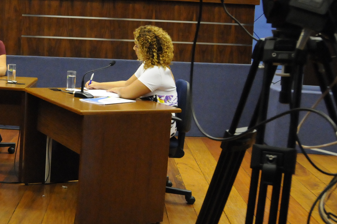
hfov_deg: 32.3
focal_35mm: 59
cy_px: 66
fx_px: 552
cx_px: 33
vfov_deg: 22.8
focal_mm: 20
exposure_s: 1/100
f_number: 4.5
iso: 3200
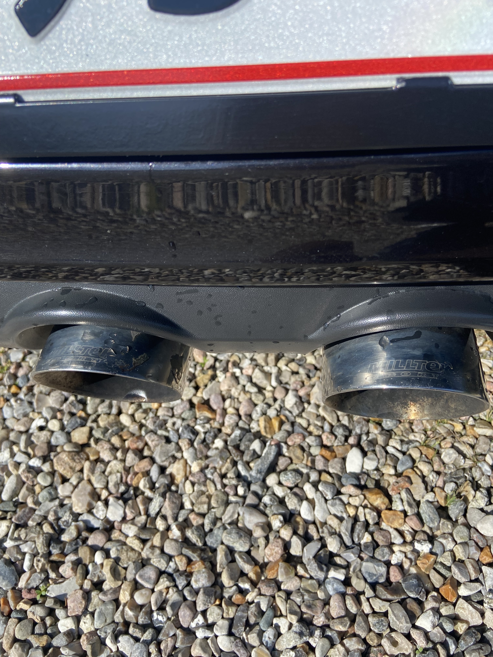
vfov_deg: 67.3
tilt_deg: -50.0
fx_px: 494
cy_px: 328
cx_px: 246
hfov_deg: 53.1
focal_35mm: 26
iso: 32
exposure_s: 1/1996
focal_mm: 4.25
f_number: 1.8
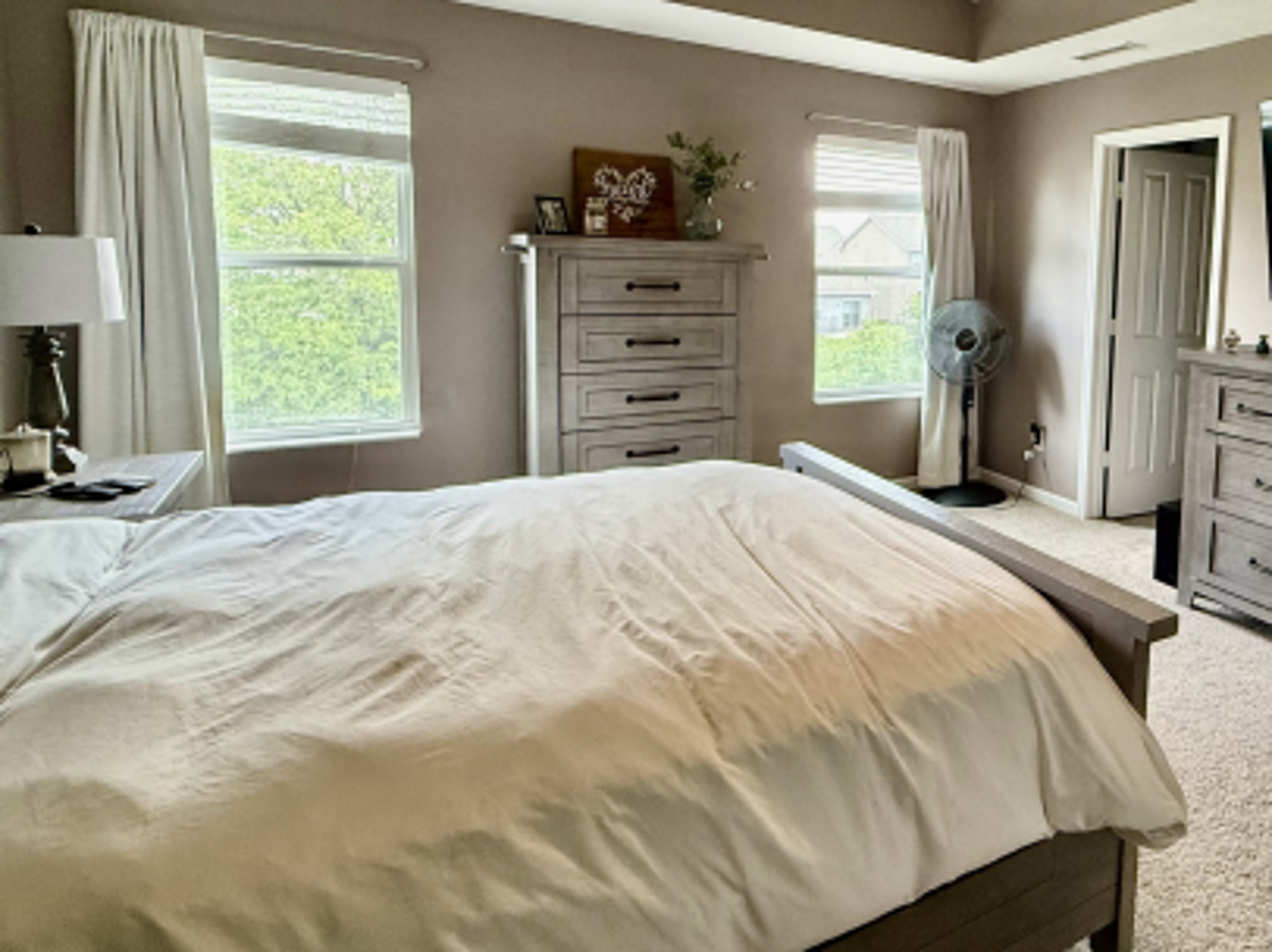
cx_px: 935
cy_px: 338
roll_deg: -1.8
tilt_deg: -5.3
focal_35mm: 23
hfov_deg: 69.7
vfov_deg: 57.8
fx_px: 845
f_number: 2.2
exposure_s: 1/120
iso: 320
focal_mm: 2.22
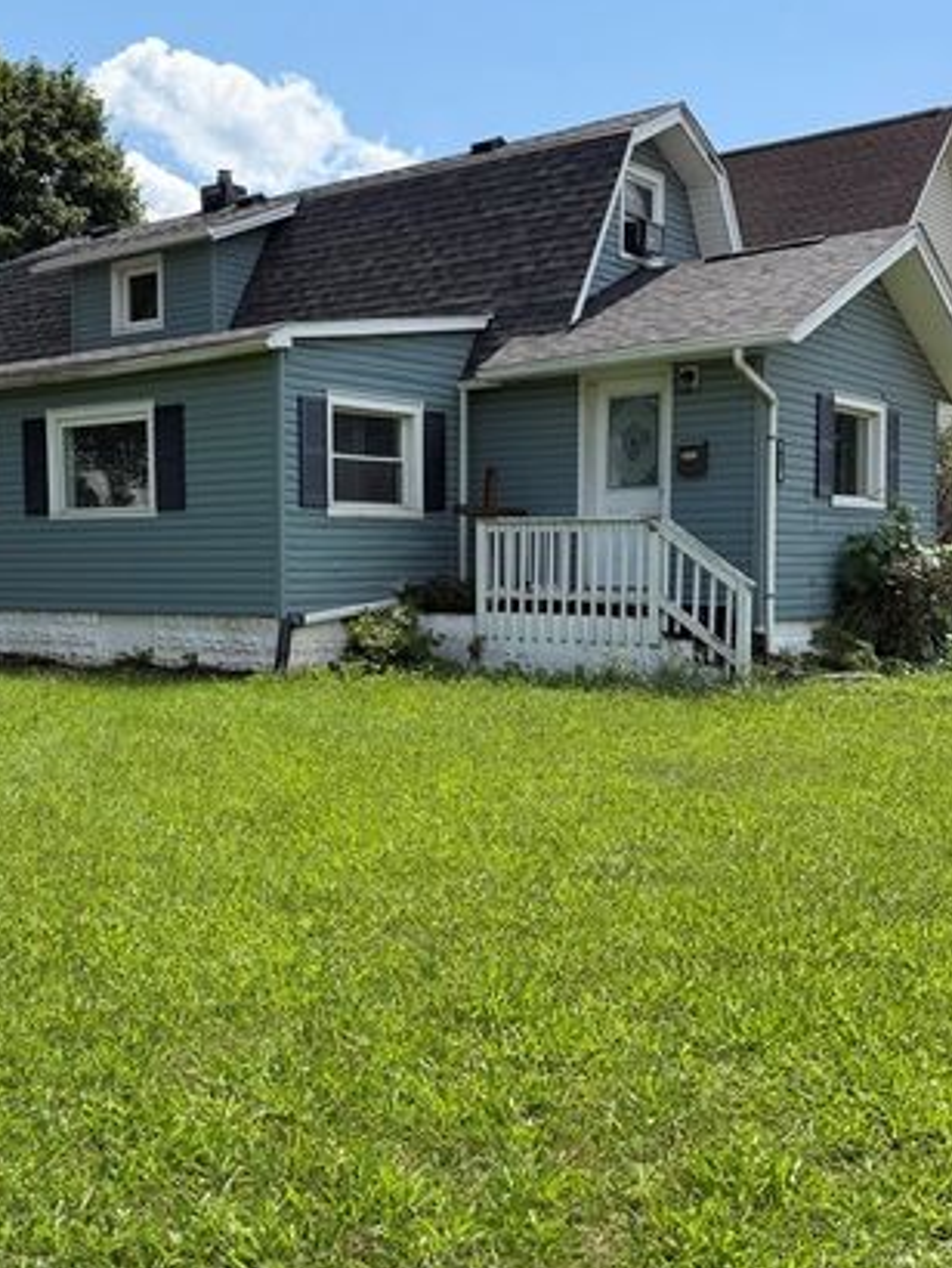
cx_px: 266
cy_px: 648
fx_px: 1429
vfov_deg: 47.8
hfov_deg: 36.2
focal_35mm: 39
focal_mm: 6.76
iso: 100
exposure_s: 1/4975
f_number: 1.78
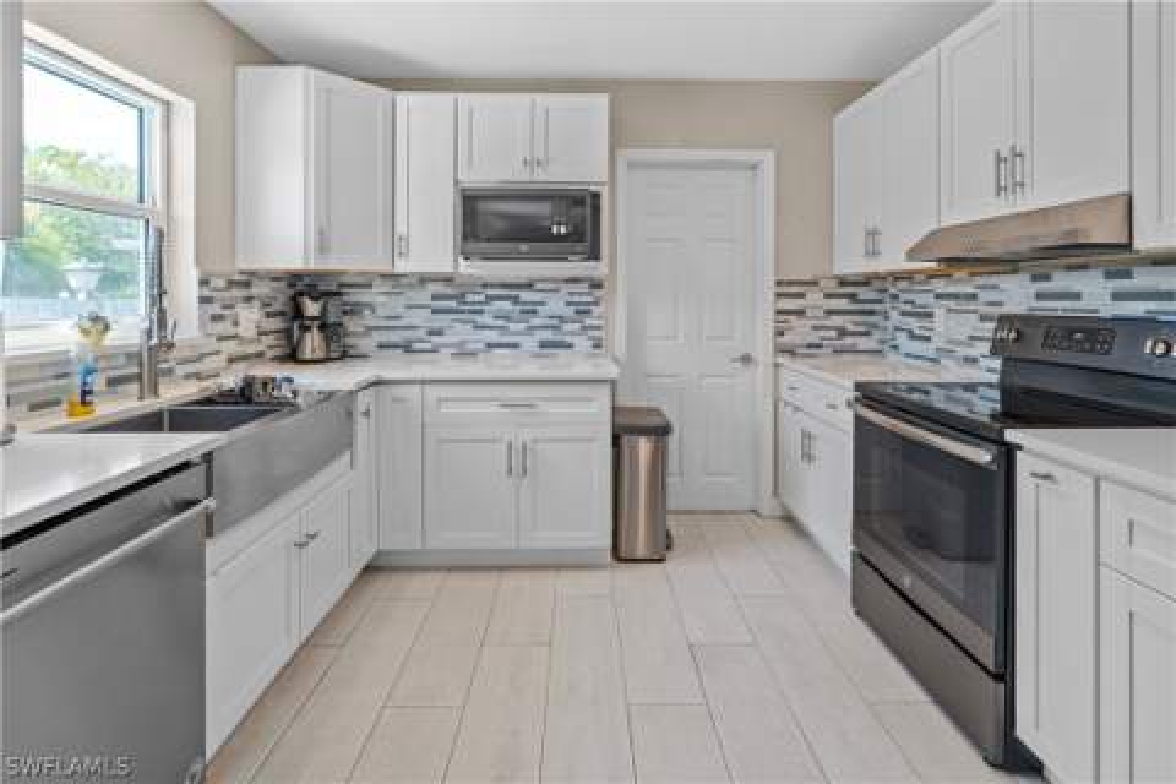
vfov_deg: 73.7
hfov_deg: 96.7
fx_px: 523
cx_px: 588
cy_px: 392
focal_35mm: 16
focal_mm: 16
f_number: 4
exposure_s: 1/160
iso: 400
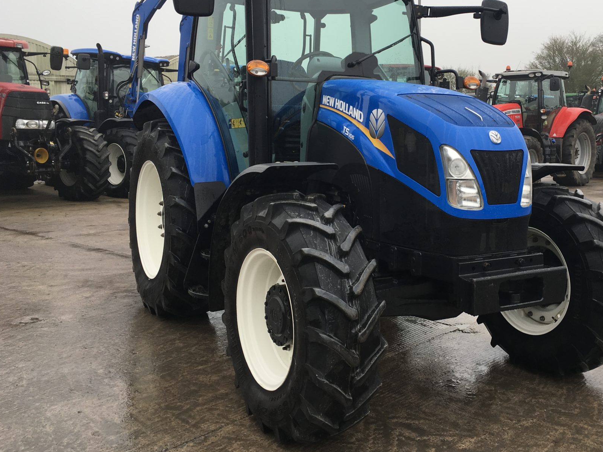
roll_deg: -1.4
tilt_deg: -4.1
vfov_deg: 38.4
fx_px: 645
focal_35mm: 37
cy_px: 171
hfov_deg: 49.7
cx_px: 376
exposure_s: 1/343
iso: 25
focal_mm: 4.15
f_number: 2.2
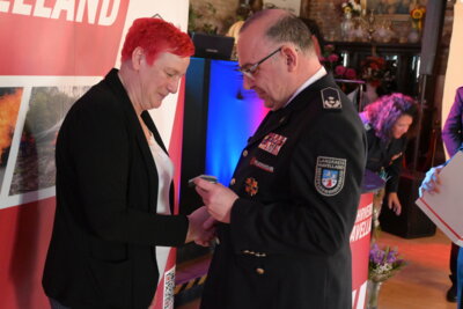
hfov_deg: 42.9
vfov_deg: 29.4
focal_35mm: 46
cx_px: 232
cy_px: 154
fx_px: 589
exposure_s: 1/60
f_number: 4.8
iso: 7200
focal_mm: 30.5
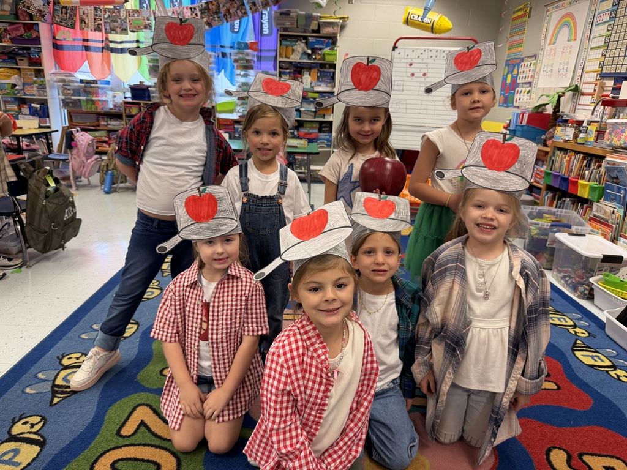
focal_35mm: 24
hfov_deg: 71.6
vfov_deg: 56.8
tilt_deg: -18.2
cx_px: 314
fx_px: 435
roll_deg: -2.1
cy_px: 235
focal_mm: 6.76
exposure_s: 1/120
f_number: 1.78
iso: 250
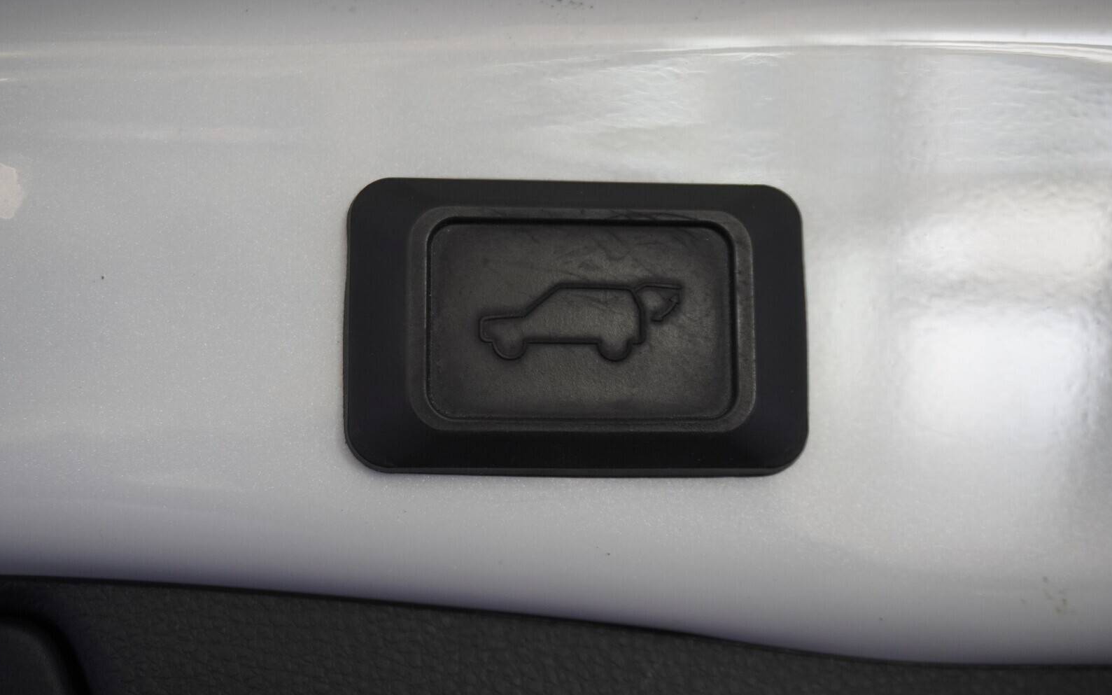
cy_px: 338
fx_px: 1606
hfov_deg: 38.2
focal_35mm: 53
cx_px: 556
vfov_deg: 24.4
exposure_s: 1/60
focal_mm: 34
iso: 640
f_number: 5
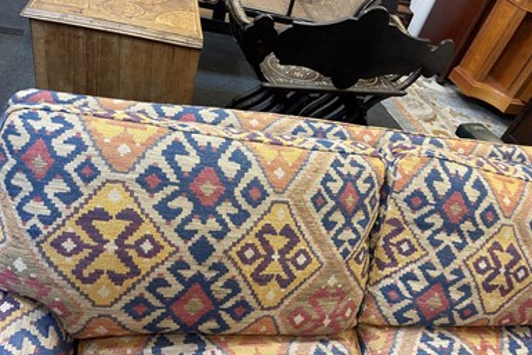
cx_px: 271
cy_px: 185
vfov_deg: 48.0
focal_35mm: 27
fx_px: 399
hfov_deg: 67.4
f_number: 1.6
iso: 160
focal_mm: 5.1
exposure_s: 1/50
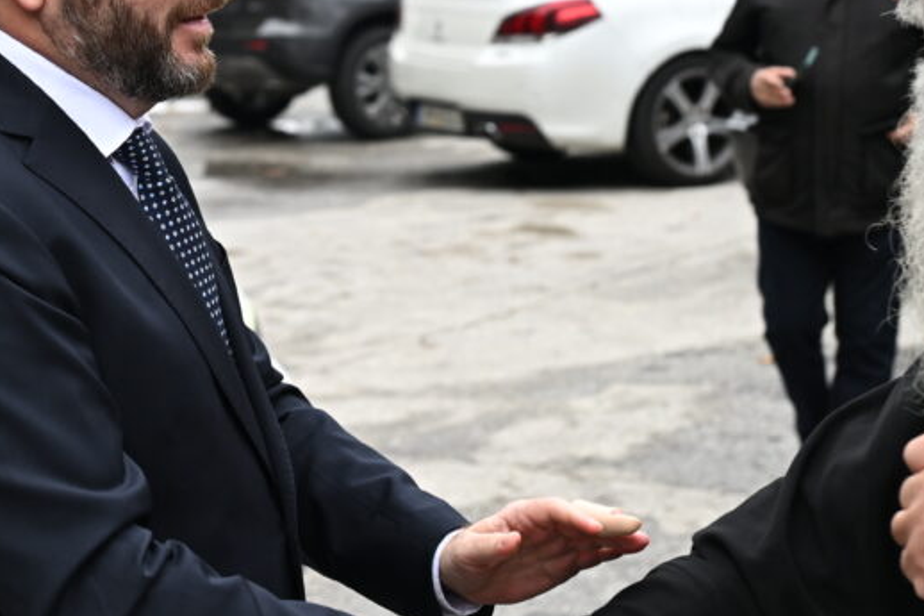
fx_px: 2617
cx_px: 294
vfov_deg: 13.3
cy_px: 36
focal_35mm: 102
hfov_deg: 19.9
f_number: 4
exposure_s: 1/500
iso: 320
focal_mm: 44
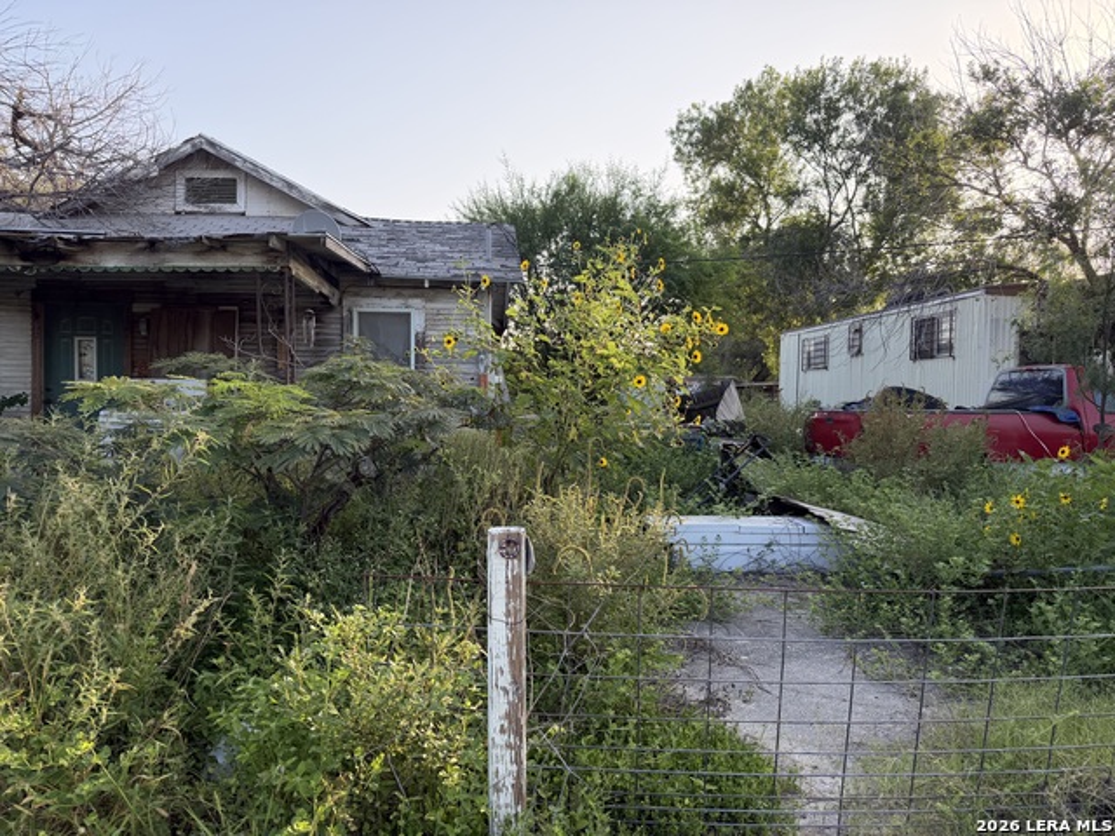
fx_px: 773
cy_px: 418
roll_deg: +0.4
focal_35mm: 24
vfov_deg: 56.8
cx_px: 558
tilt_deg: -1.3
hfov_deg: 71.6
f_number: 1.78
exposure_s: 1/898
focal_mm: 6.76
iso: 100
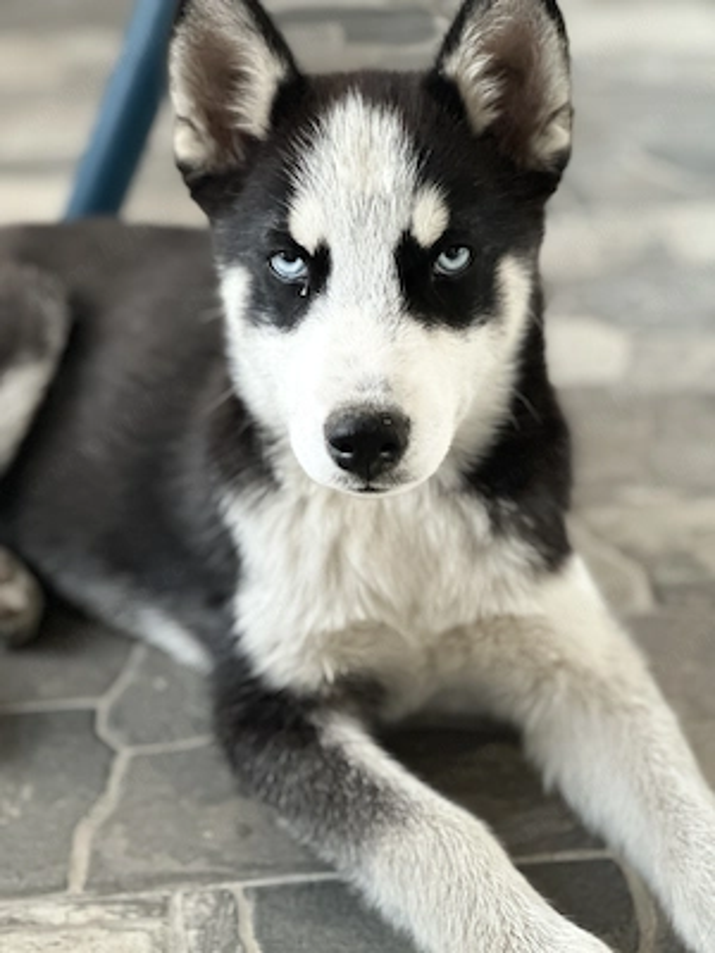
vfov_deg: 25.3
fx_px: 2121
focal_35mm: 77
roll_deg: +0.6
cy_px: 476
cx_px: 358
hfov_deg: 19.1
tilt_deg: -28.0
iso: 400
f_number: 2.8
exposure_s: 1/33
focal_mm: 9
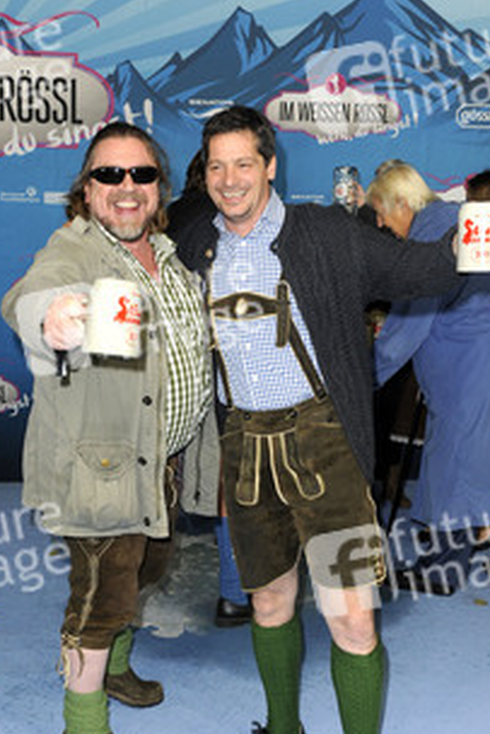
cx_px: 211
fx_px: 1020
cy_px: 439
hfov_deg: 27.0
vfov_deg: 39.4
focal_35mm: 50
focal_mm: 38
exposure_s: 1/160
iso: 1000
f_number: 5
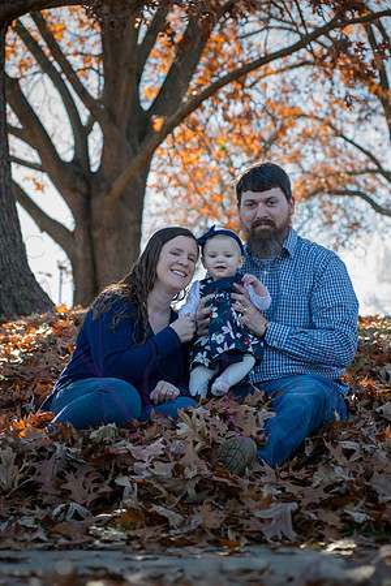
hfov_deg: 17.1
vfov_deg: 25.4
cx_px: 196
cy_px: 293
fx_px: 1303
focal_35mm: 80
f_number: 6.3
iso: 400
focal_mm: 80
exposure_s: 1/320
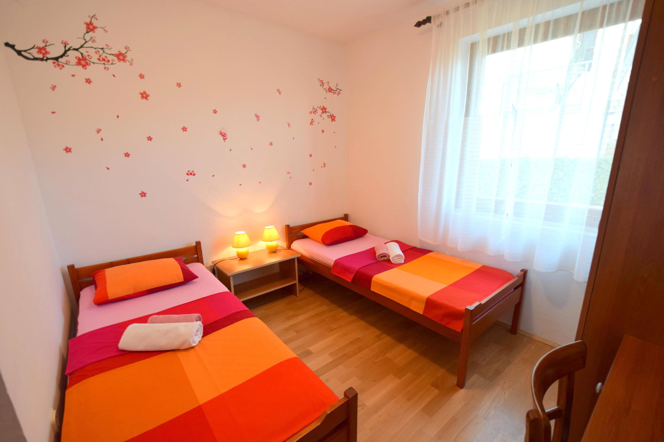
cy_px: 221
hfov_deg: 100.4
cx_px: 332
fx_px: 277
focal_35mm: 15
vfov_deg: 77.3
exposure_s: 1/80
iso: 400
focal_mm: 10
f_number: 4.5
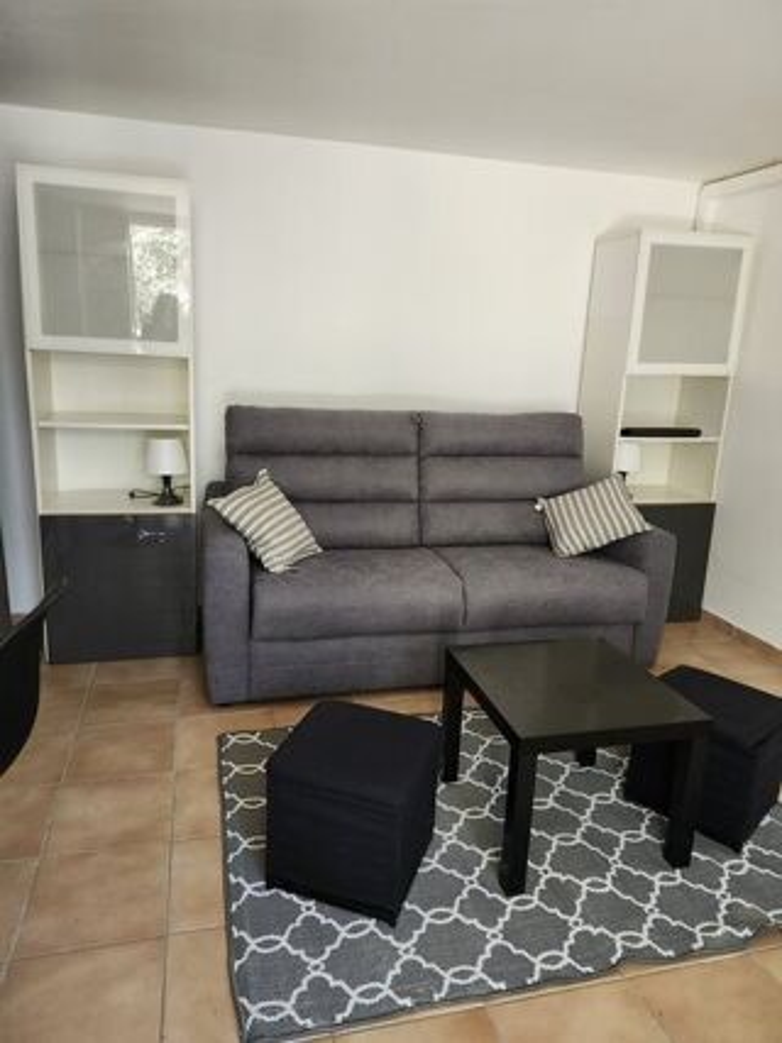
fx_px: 693
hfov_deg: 58.9
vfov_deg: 73.9
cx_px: 391
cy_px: 522
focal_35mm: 23
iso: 640
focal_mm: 5.54
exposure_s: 1/120
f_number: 1.8
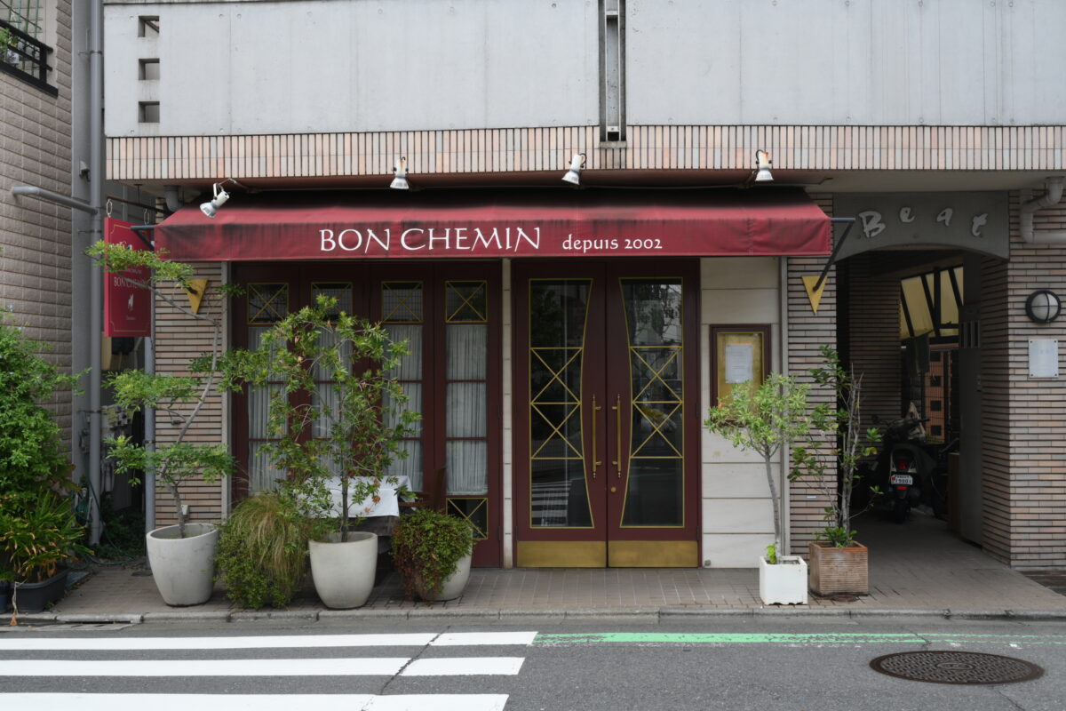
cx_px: 533
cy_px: 356
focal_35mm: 43
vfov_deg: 31.2
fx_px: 1273
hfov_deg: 45.4
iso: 200
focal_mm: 43
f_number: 7.1
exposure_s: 1/125
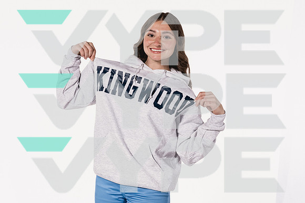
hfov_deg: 36.2
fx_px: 466
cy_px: 102
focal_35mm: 55
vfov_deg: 24.6
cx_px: 152
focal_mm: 55
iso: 800
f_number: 8
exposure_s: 1/250
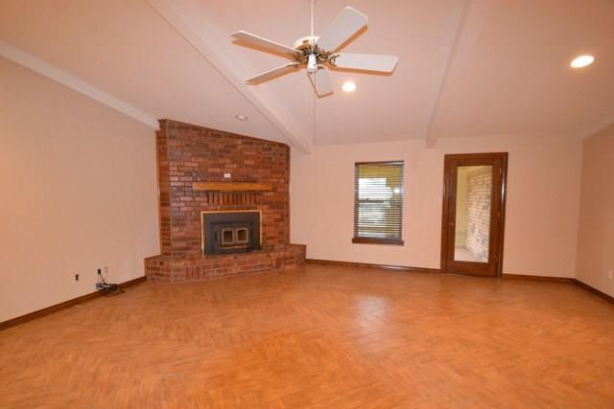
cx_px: 307
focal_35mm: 16
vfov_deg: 72.1
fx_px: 281
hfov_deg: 95.0
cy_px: 204
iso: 3200
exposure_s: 1/60
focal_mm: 11
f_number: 3.5
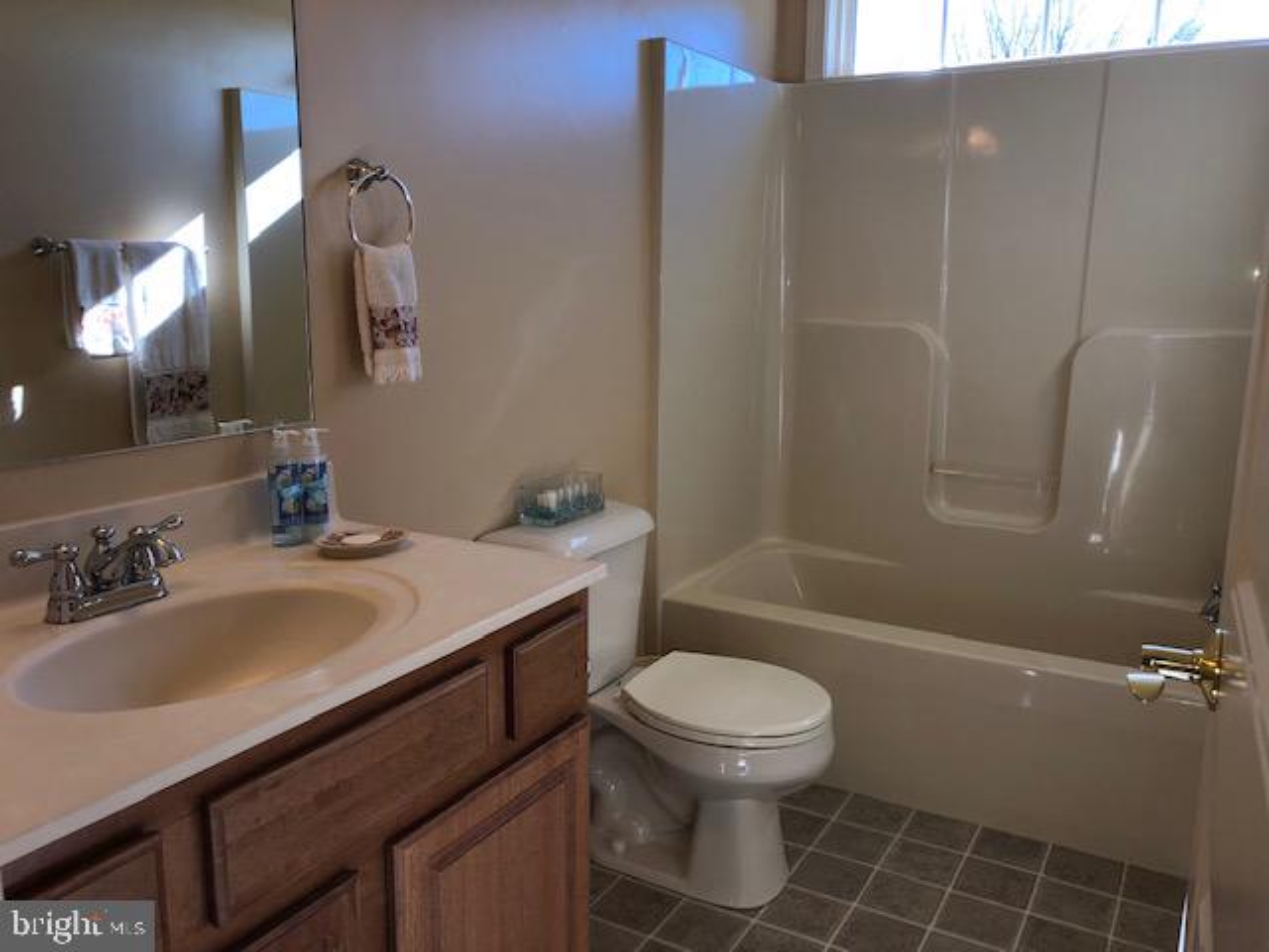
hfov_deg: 63.4
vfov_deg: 49.7
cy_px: 476
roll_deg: -0.6
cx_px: 634
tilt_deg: -10.9
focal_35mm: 28
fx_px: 1026
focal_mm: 3.99
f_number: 1.8
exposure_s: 1/178
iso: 20
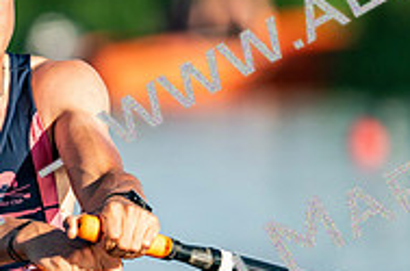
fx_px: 13984
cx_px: -61
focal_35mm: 1231
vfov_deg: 1.1
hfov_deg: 1.7
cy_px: 180
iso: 320
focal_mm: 400
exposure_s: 1/2500
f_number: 4.5
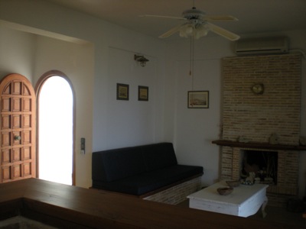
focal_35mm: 38
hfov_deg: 49.0
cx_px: 153
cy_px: 114
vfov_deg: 37.7
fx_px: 336
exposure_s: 1/59.3
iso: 157
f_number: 3.1
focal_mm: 6.3
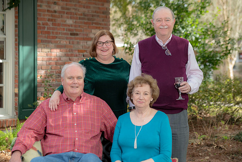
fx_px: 740
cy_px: 81
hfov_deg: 18.6
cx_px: 121
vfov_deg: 12.5
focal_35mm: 110
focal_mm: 110
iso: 320
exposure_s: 1/200
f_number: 5
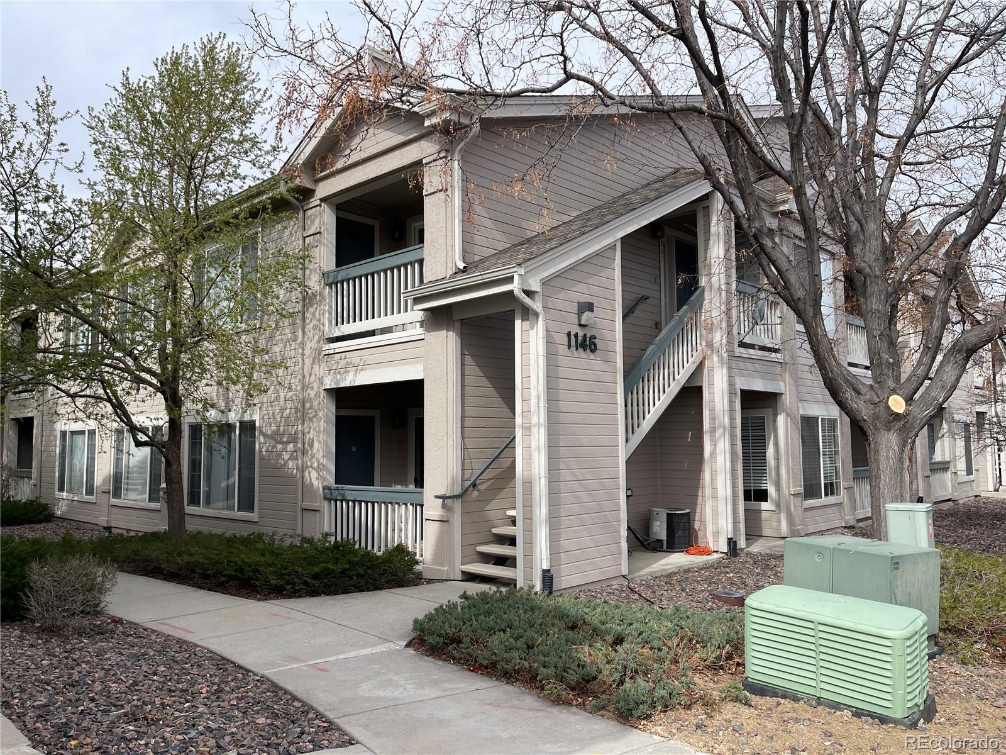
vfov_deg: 54.9
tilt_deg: +4.7
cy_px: 378
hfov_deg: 69.4
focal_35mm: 25
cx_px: 503
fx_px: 727
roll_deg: +0.6
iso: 32
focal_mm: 5.1
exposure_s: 1/2247
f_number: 1.6
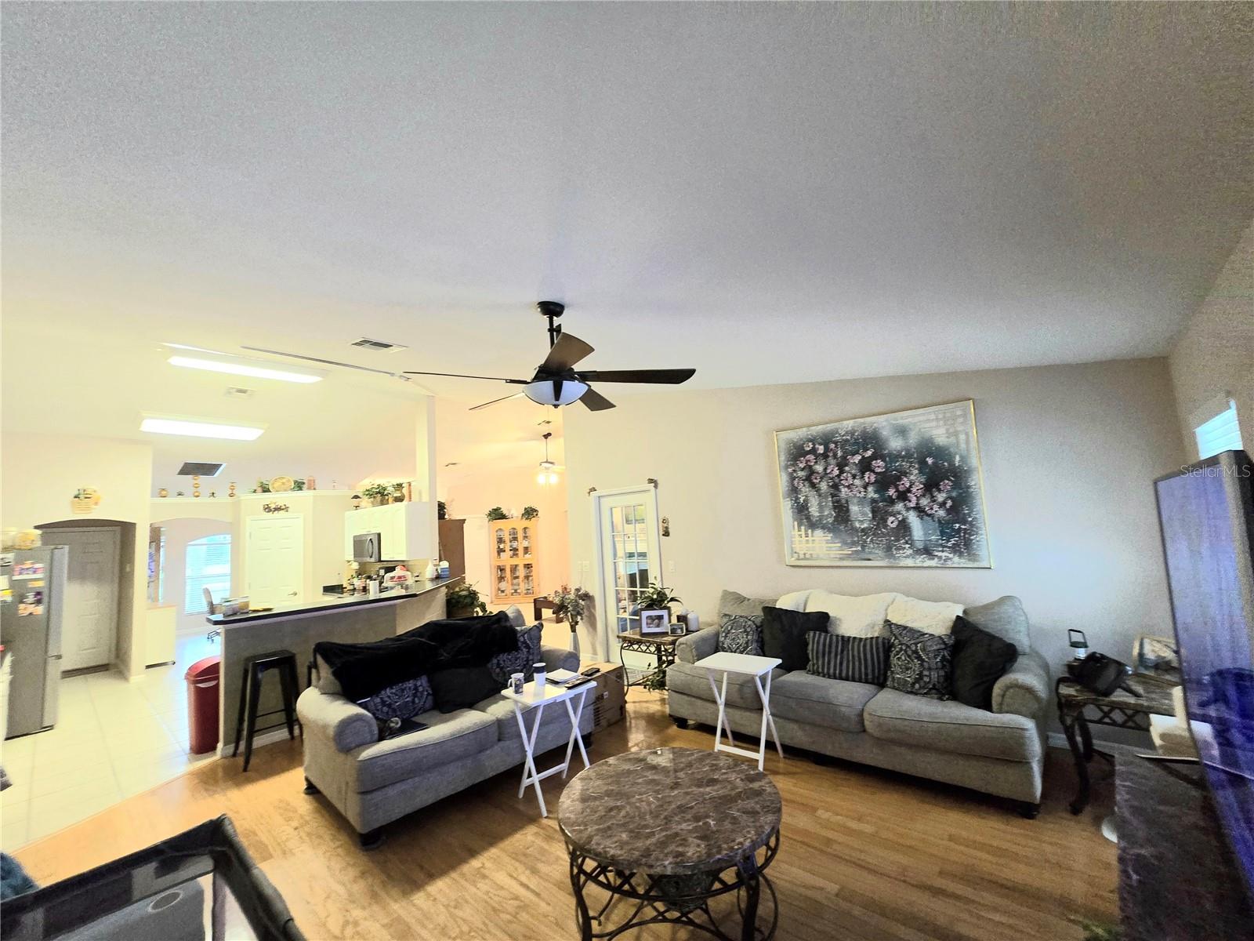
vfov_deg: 89.9
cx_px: 627
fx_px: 471
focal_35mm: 13
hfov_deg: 106.2
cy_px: 470
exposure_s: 1/60.2
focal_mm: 2.2
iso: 640
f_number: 2.2
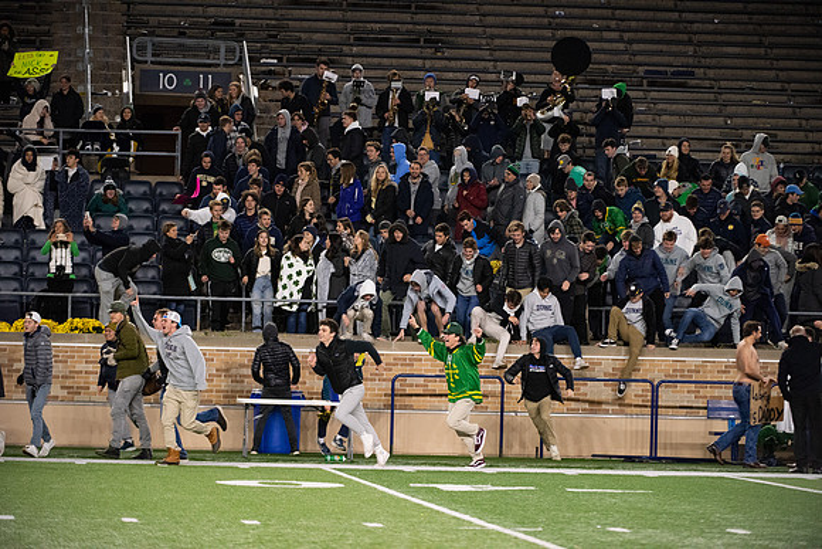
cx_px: 411
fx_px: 4568
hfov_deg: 10.3
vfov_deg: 6.9
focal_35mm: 200
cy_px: 274
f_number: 4
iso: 5600
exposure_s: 1/500
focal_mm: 200
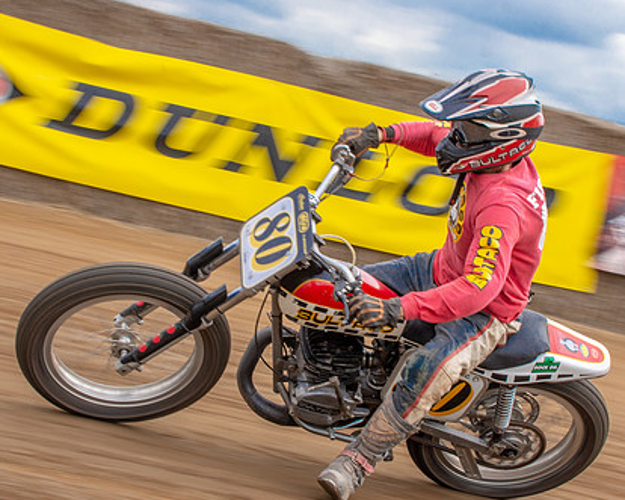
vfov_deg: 11.6
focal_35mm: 133
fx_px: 2460
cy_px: 183
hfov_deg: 14.5
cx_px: 295
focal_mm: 48
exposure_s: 1/160
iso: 200
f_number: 14
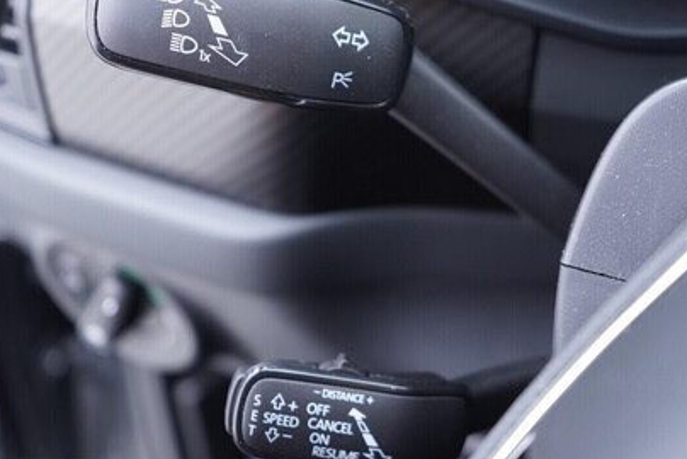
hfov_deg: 40.3
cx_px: 376
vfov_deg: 27.5
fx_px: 936
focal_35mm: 49
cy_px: 191
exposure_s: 1/40
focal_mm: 24
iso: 800
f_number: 2.8
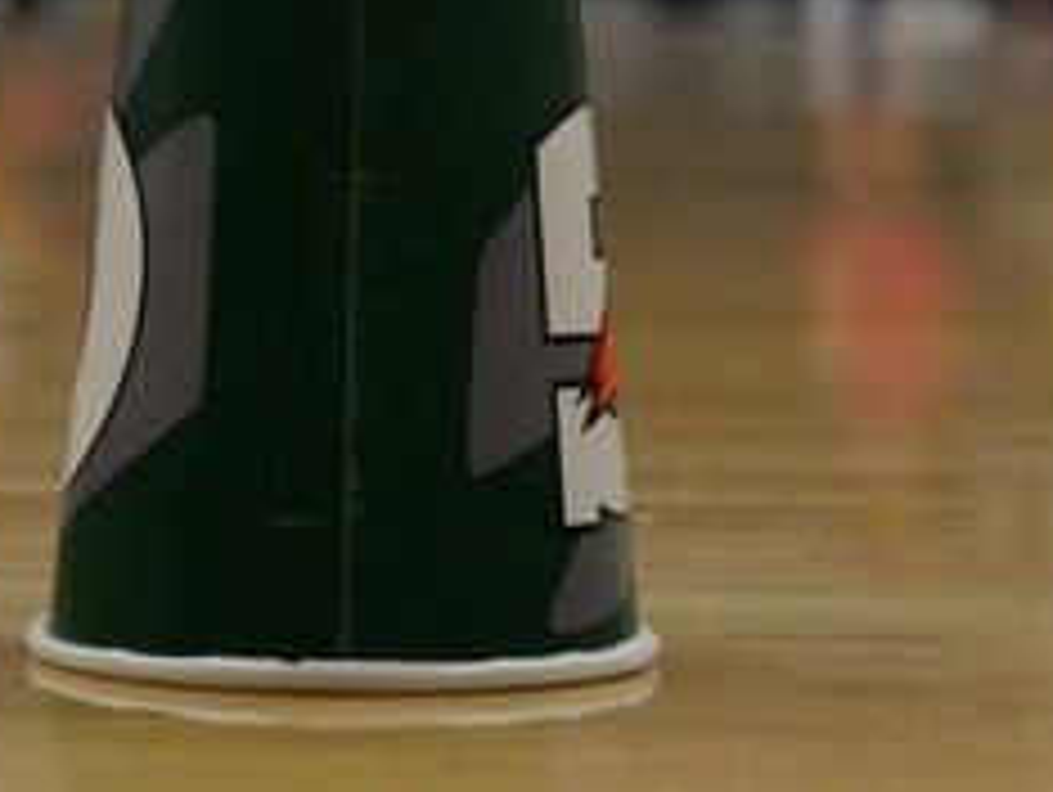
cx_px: 434
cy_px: 58
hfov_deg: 11.3
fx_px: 5329
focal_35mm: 175
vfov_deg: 8.5
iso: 6400
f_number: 5.6
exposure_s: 1/320
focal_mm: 32
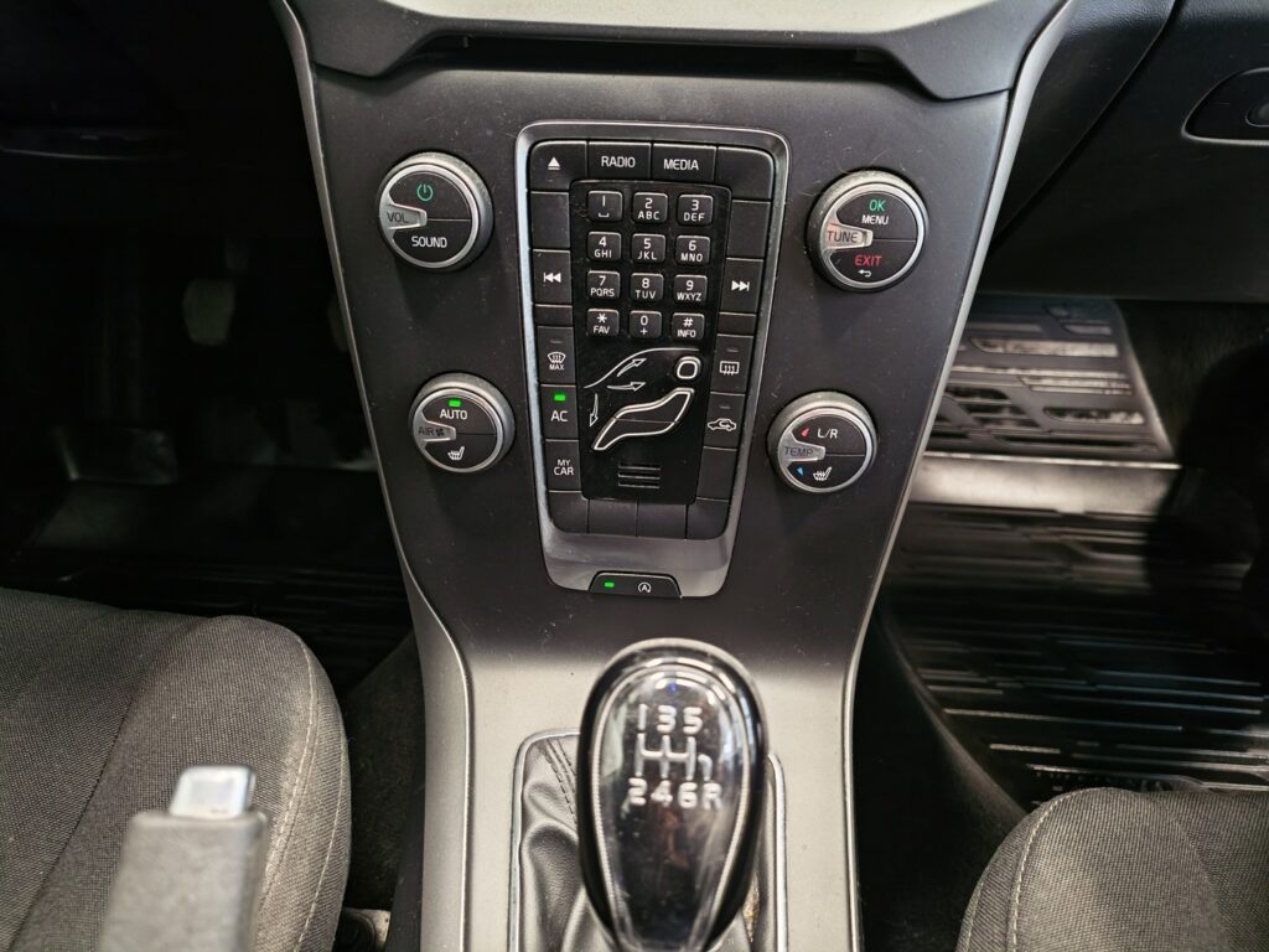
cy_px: 476
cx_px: 634
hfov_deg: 73.9
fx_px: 843
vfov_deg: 58.9
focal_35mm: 23
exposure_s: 1/50
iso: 640
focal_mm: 5.4
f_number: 1.6
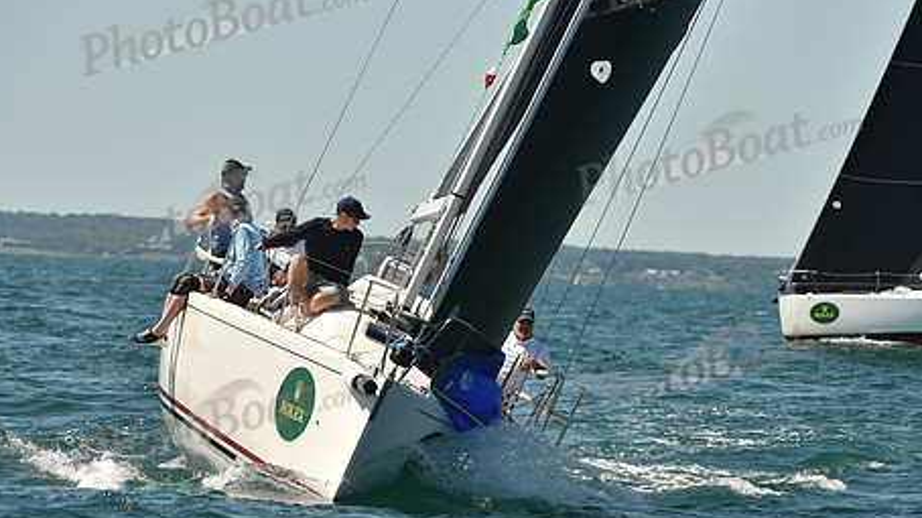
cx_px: 473
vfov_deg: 3.6
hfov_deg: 6.4
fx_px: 8187
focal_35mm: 335
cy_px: 287
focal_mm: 250
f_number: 7.1
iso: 250
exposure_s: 1/1250
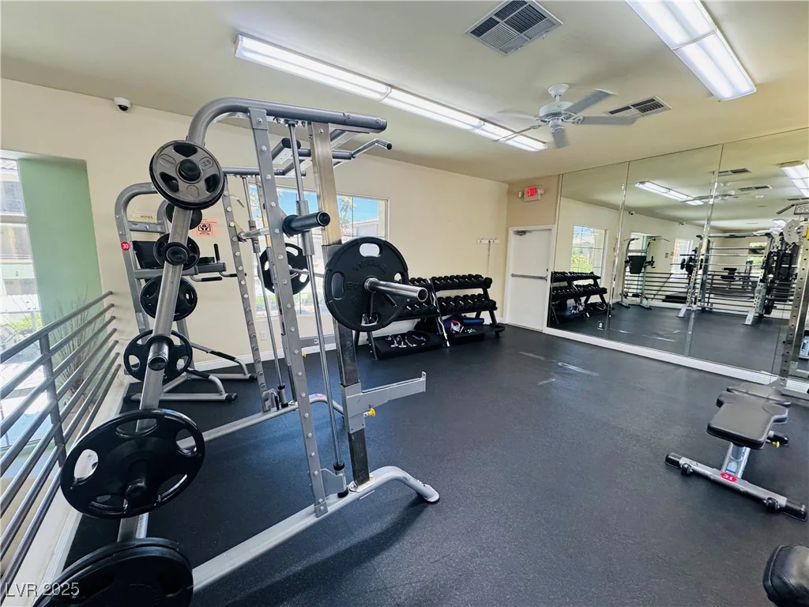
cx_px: 404
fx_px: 327
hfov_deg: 102.1
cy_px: 304
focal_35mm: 14
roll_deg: -0.4
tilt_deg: -9.7
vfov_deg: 85.7
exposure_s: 1/120
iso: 250
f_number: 2.2
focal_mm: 2.22
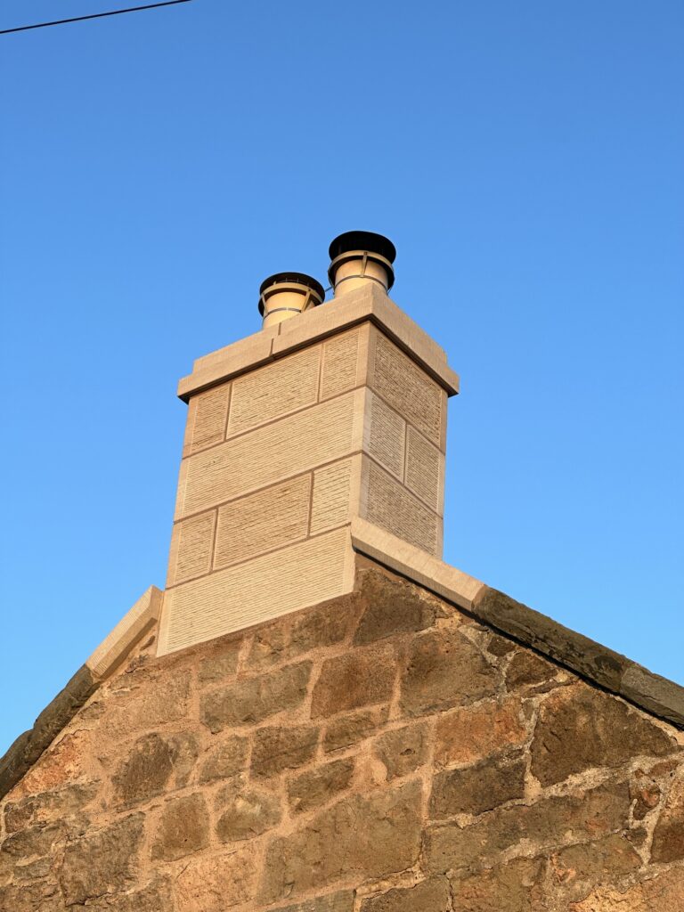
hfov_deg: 19.1
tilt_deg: +35.5
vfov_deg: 25.3
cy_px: 456
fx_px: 2029
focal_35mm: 77
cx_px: 342
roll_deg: -3.8
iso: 32
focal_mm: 9
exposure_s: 1/168
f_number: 2.8
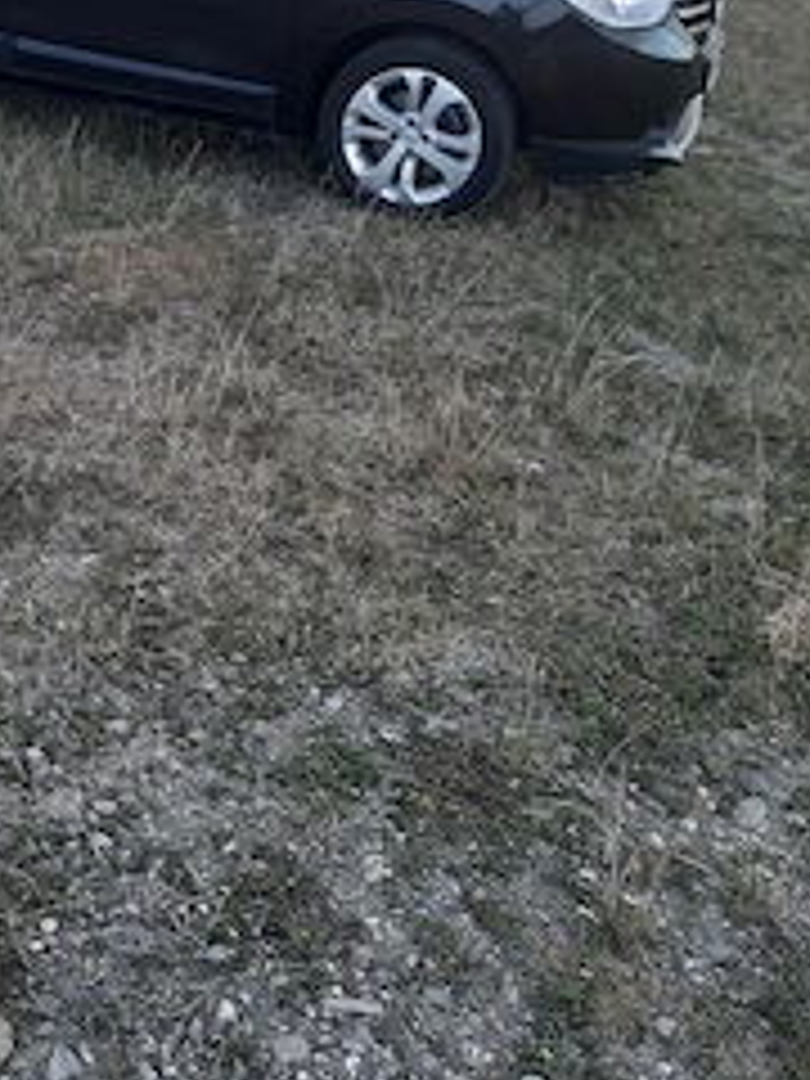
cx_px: 153
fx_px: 1404
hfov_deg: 31.3
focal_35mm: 45
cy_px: 207
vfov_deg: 40.3
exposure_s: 1/50
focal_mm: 3.93
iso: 40
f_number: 1.7
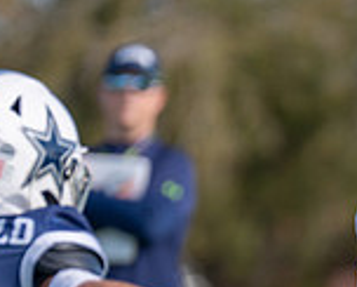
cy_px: 428
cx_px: 483
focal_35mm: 1124
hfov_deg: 1.7
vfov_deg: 1.4
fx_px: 11891
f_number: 2.8
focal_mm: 200
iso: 100
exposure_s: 1/2000
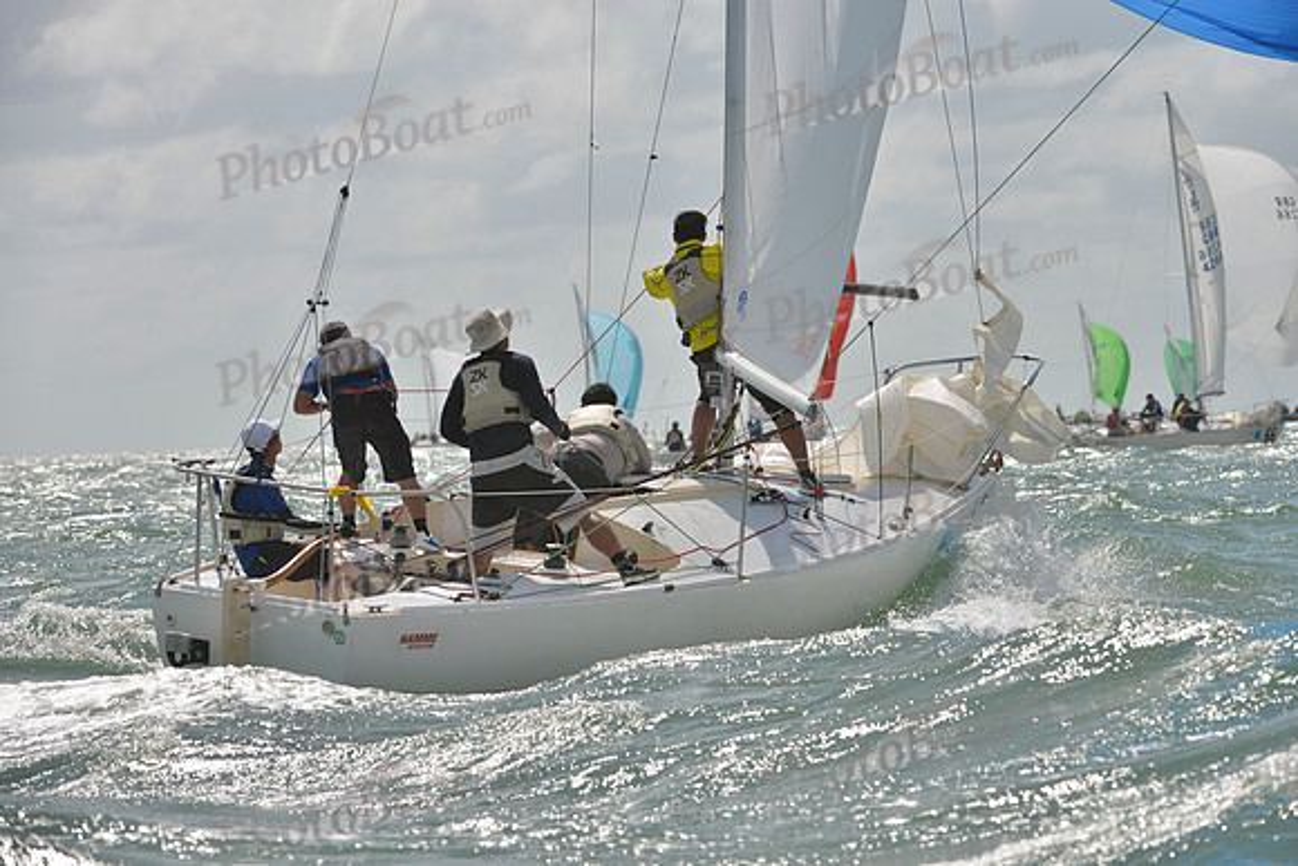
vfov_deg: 6.9
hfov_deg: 10.3
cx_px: 649
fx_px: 7212
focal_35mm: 200
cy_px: 433
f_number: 8
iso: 280
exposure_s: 1/1600
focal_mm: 200
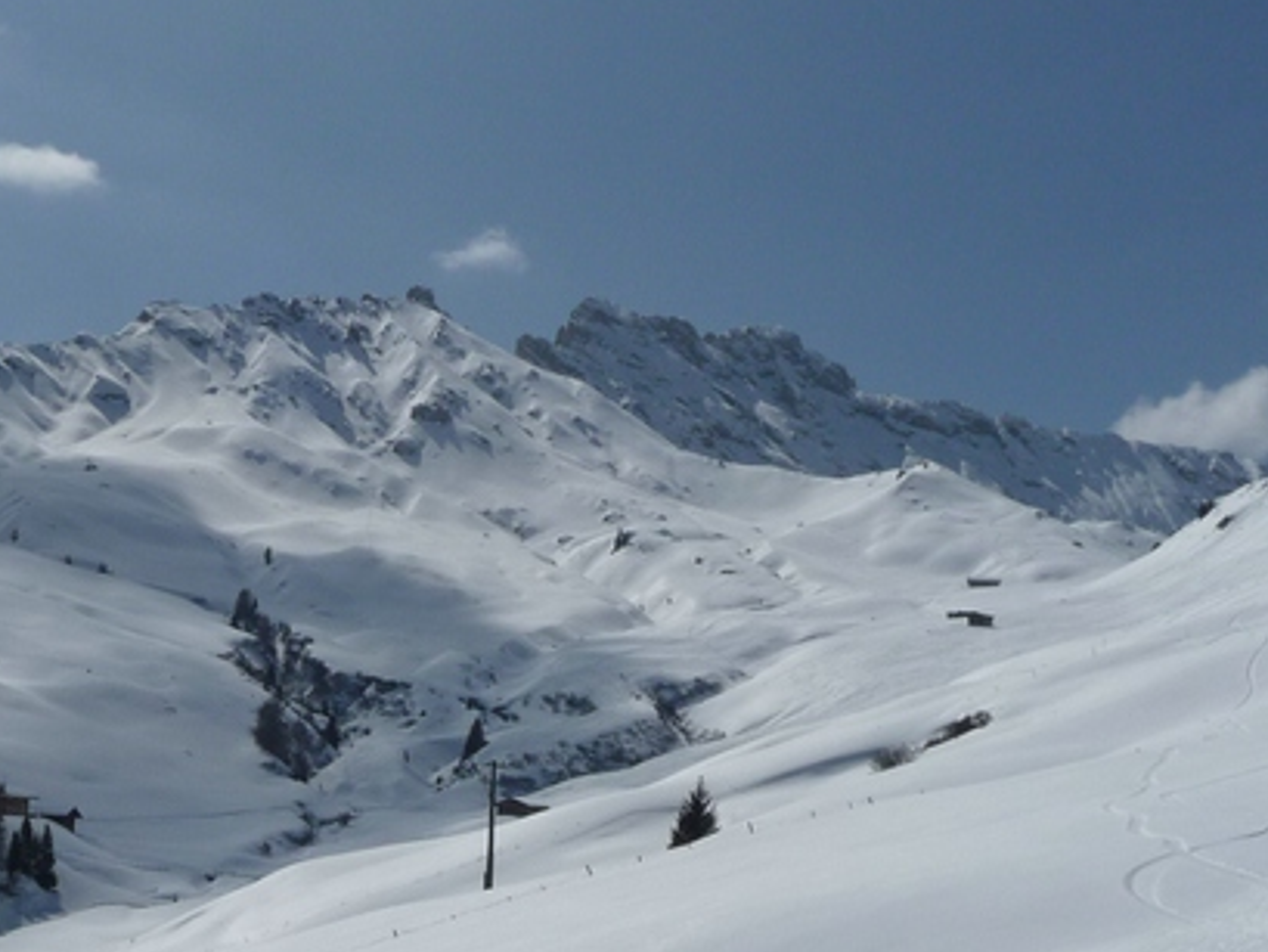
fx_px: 2382
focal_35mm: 65
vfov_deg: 22.6
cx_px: 341
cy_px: 577
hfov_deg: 29.4
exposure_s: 1/1600
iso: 100
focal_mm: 4.7
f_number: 8
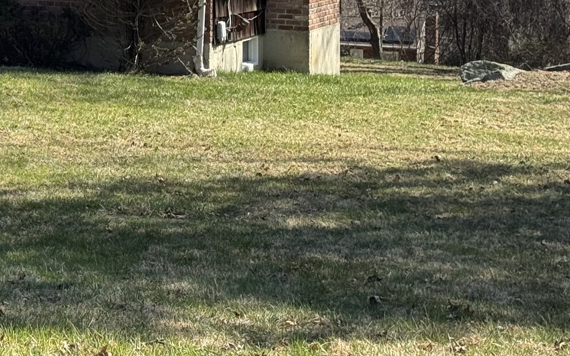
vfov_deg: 9.8
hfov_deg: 15.4
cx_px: -156
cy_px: -171
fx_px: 2019
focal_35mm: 130
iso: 64
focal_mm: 6.76
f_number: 1.78
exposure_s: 1/2179
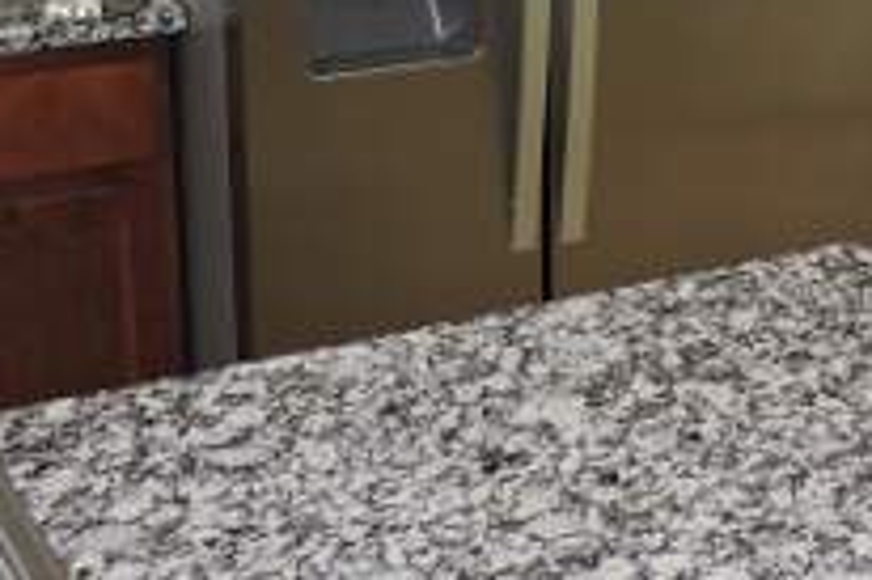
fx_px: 2348
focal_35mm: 97
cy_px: -169
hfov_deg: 20.8
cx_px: 677
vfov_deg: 13.6
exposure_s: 1/30
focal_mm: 7.1
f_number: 3.3
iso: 200
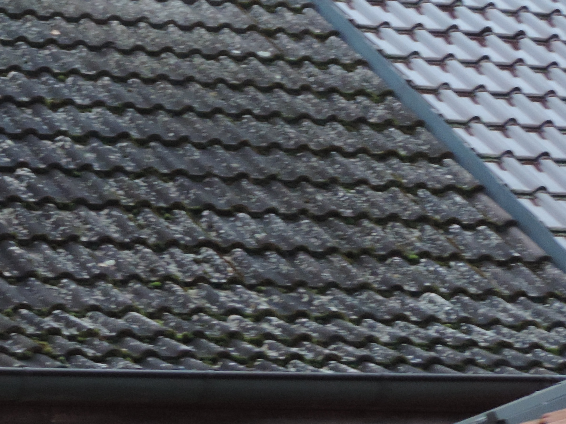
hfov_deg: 11.1
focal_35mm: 171
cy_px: 71
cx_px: -289
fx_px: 2796
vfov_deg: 8.7
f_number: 3.6
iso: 320
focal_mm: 8.9
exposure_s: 1/50
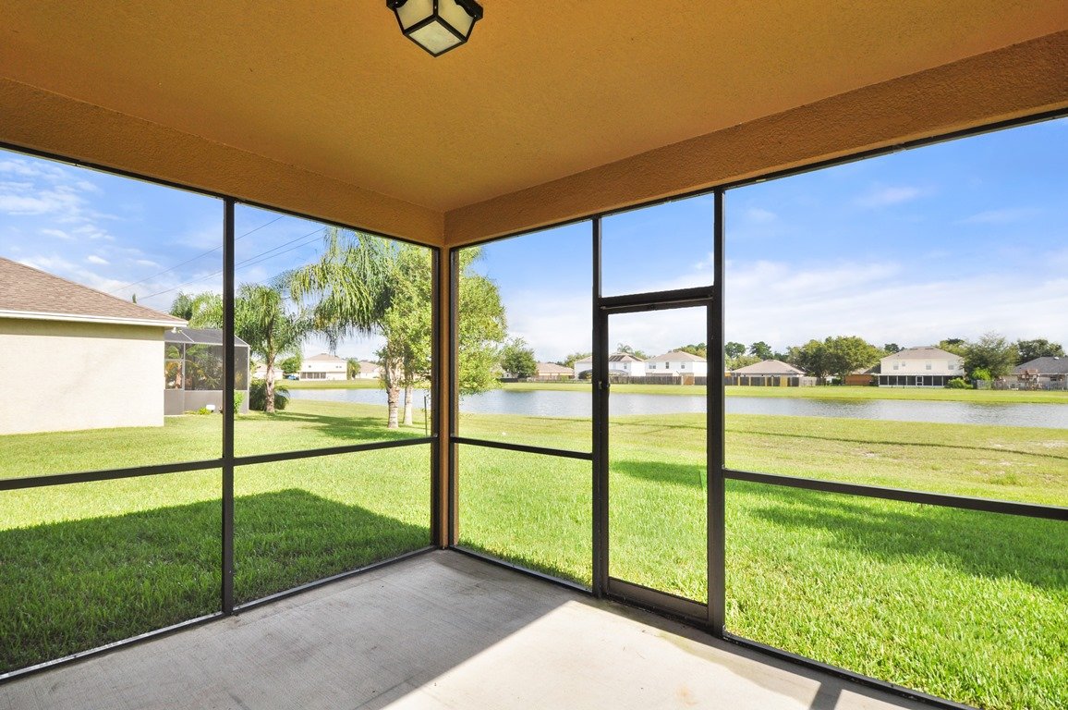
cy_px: 355
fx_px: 489
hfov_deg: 95.0
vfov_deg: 71.9
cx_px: 534
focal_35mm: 16
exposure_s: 1/160
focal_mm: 11
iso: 200
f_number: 8
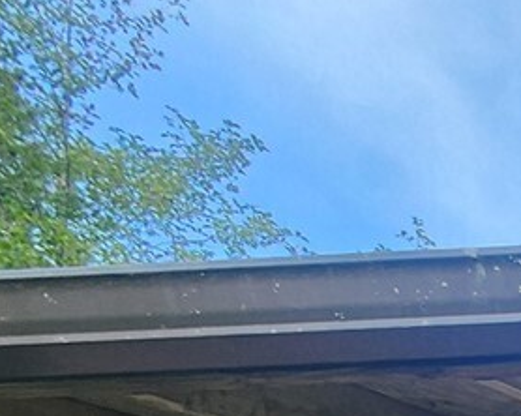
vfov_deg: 13.2
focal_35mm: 73
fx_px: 1125
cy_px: 1087
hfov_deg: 13.7
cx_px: 1359
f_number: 2.2
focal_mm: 2.2
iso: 50
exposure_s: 1/251
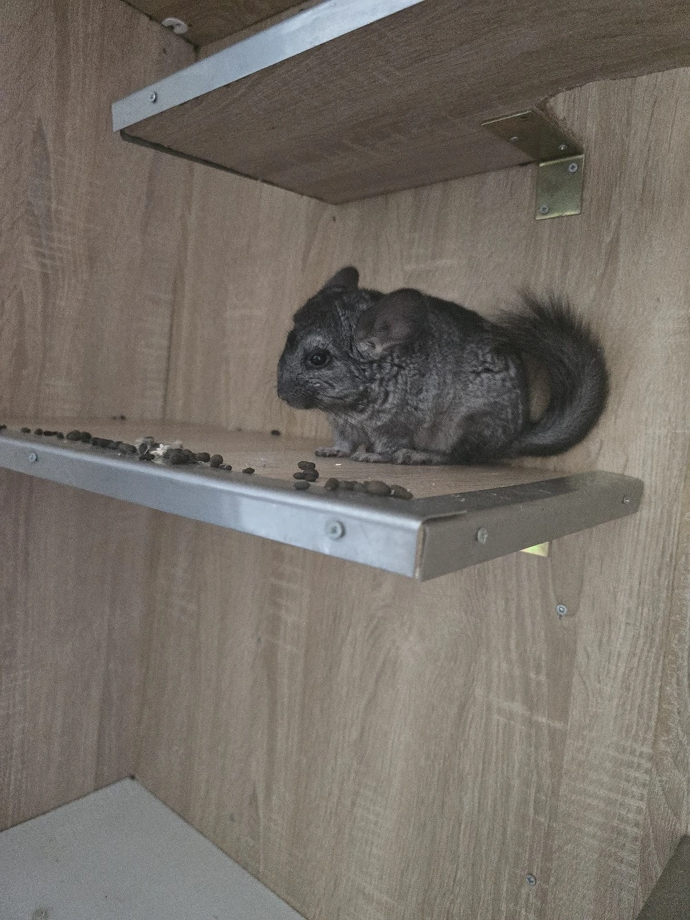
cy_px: 460
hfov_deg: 58.9
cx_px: 345
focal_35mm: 23
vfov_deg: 73.9
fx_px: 611
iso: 1250
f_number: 1.7
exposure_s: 1/50.3
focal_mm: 6.3
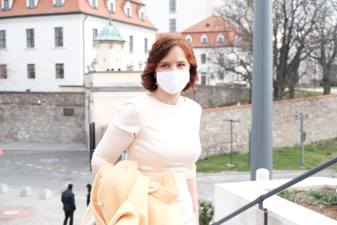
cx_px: 168
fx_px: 459
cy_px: 112
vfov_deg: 27.5
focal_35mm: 49
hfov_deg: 40.3
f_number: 4
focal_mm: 32.9
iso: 200
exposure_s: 1/250
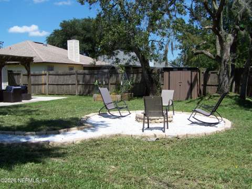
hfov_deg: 49.0
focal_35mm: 38
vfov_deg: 37.7
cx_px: 126
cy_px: 94
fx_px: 277
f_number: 4
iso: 80
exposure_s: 1/750
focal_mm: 6.3
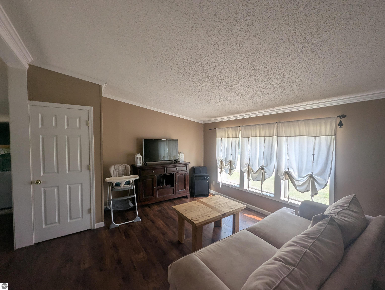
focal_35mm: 13
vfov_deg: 90.1
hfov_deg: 106.1
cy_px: 145
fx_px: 145
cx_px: 192
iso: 40
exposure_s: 1/150
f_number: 2.2
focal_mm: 1.95
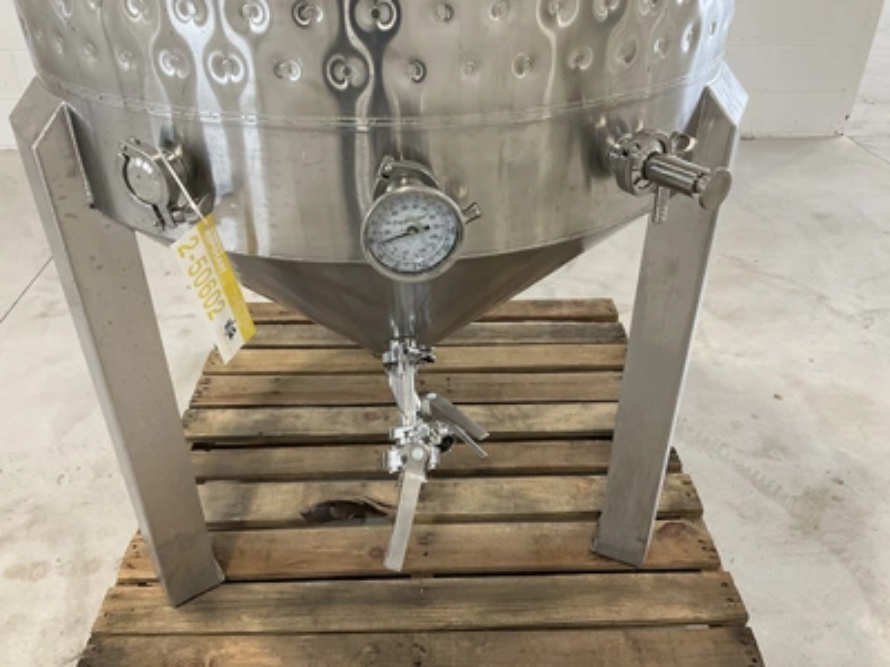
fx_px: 746
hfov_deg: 61.7
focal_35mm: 29
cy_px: 334
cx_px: 445
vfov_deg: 48.2
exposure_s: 1/101
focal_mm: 3
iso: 64
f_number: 1.8
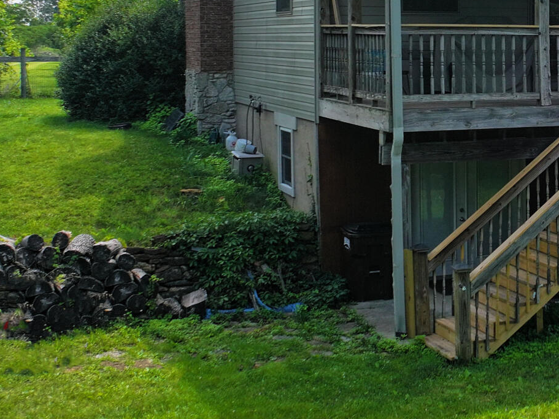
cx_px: 627
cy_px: 111
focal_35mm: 79
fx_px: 1276
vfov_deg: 18.6
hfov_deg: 23.1
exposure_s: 1/2500
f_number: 2.8
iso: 250
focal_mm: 12.29
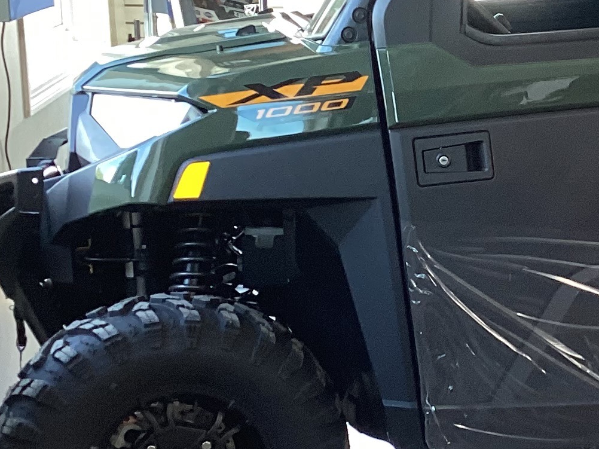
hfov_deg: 18.8
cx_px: 627
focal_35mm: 101
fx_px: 1747
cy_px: 371
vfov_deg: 14.5
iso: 100
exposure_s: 1/60
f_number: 2.4
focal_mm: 3.3
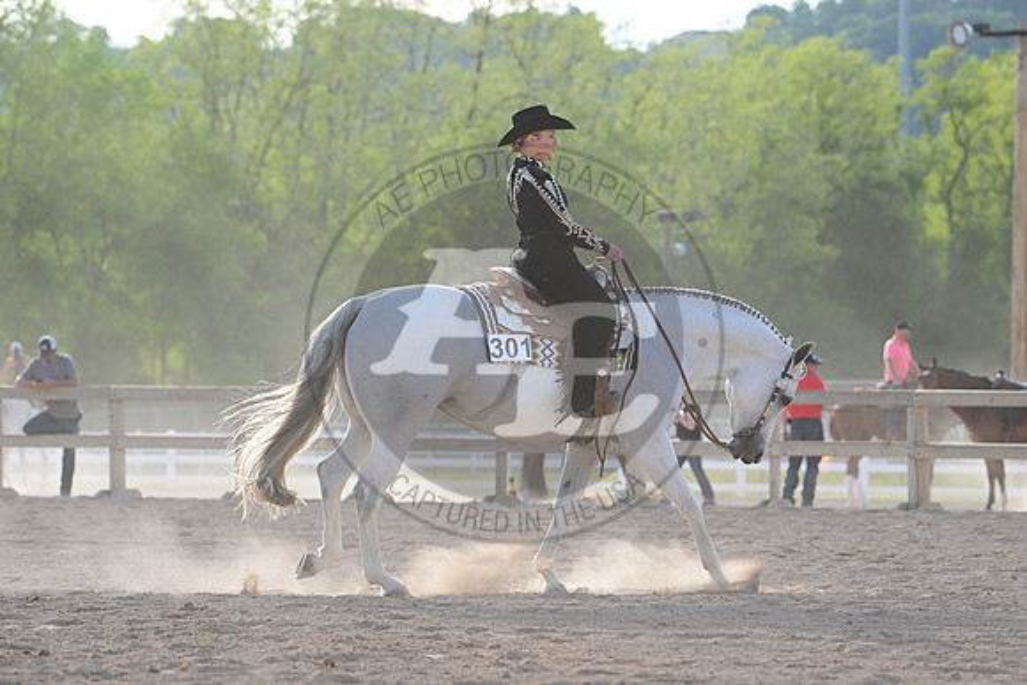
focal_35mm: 185
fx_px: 5279
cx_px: 514
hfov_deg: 11.1
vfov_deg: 7.4
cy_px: 342
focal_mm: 185
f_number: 5.6
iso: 1000
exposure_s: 1/2000
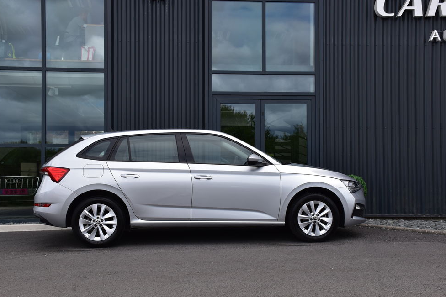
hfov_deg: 46.9
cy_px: 151
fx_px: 514
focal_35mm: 42
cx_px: 222
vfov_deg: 32.3
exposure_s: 1/250
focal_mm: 27
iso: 400
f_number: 10
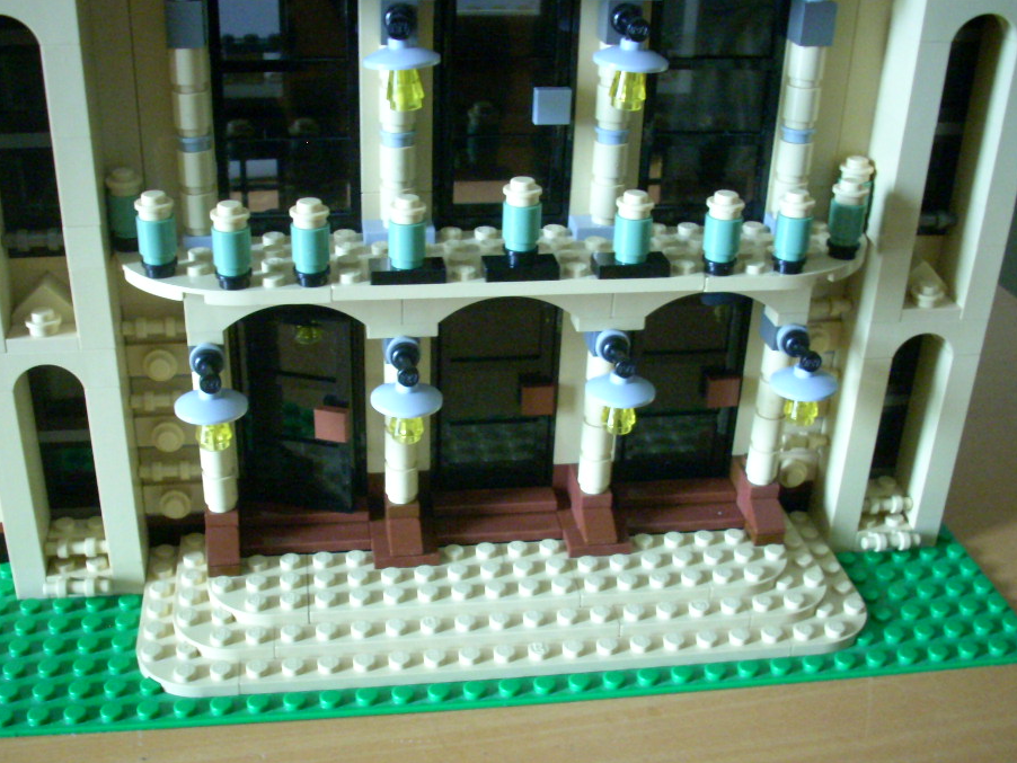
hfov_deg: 44.8
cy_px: 403
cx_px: 498
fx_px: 1234
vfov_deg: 34.4
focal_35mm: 42
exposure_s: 1/4
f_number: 2.8
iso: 518
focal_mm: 6.2
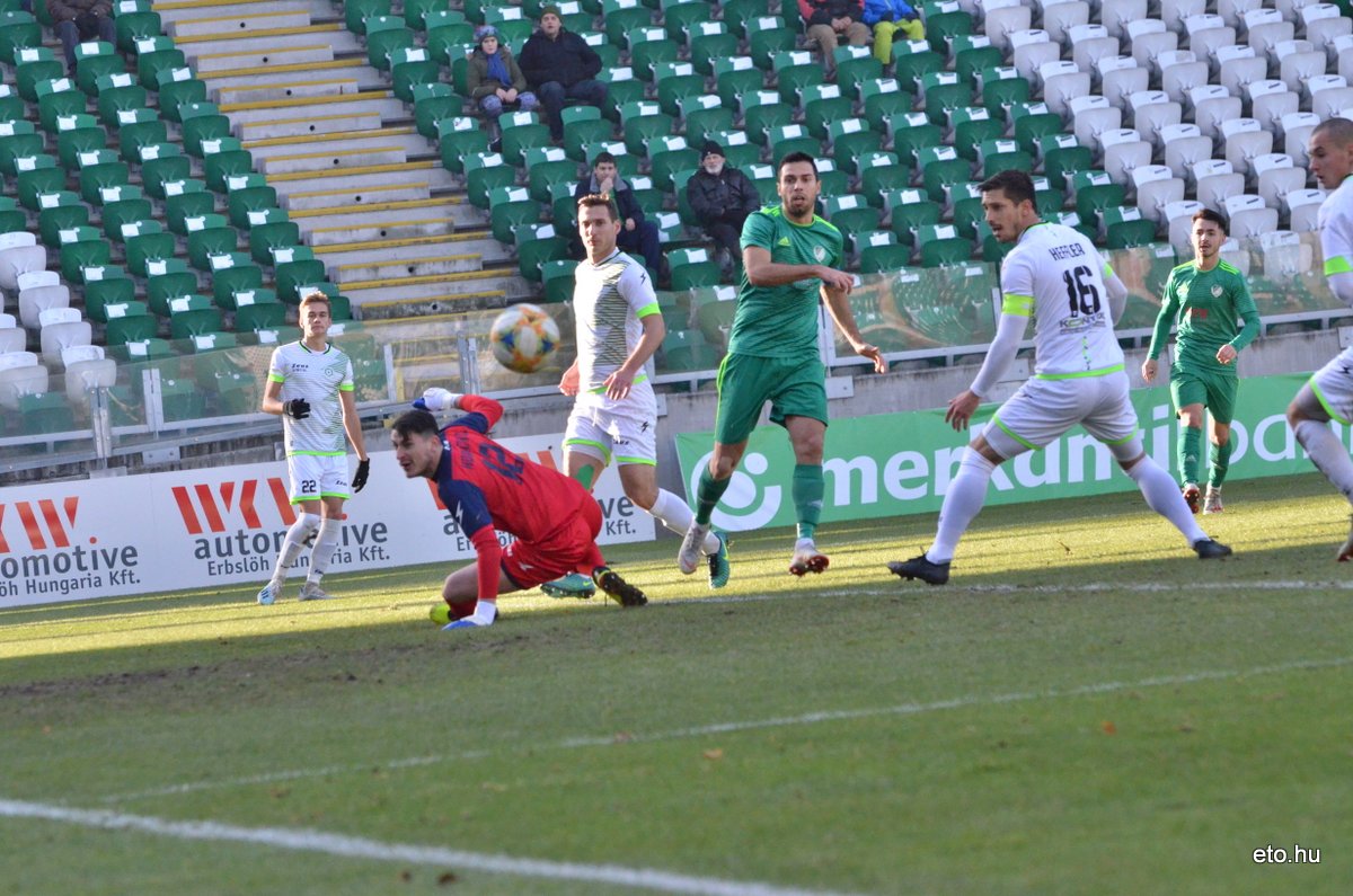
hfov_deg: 8.3
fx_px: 9283
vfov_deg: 5.5
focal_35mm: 248
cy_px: 448
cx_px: 676
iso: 3200
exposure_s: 1/3200
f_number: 7.1
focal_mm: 165
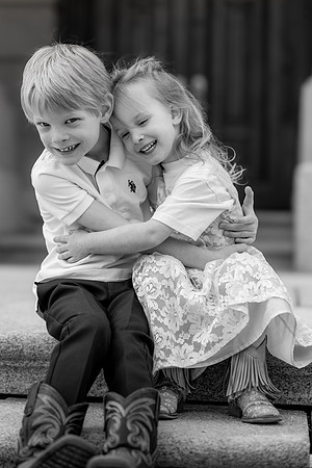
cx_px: 156
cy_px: 234
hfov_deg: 14.6
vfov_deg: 21.7
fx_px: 1222
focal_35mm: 94
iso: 100
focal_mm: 94
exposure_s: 1/1000
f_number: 2.8
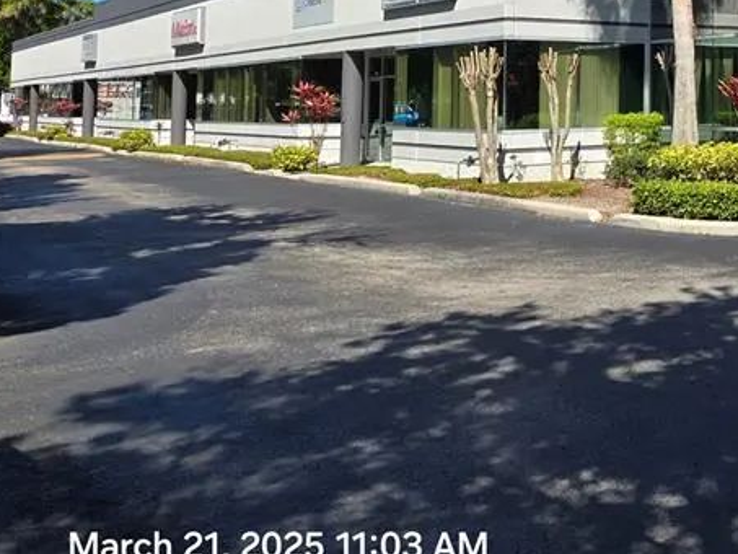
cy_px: 20
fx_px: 1109
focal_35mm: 52
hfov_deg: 32.2
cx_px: 823
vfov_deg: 26.7
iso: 25
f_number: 1.8
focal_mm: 5.4
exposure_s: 1/1700
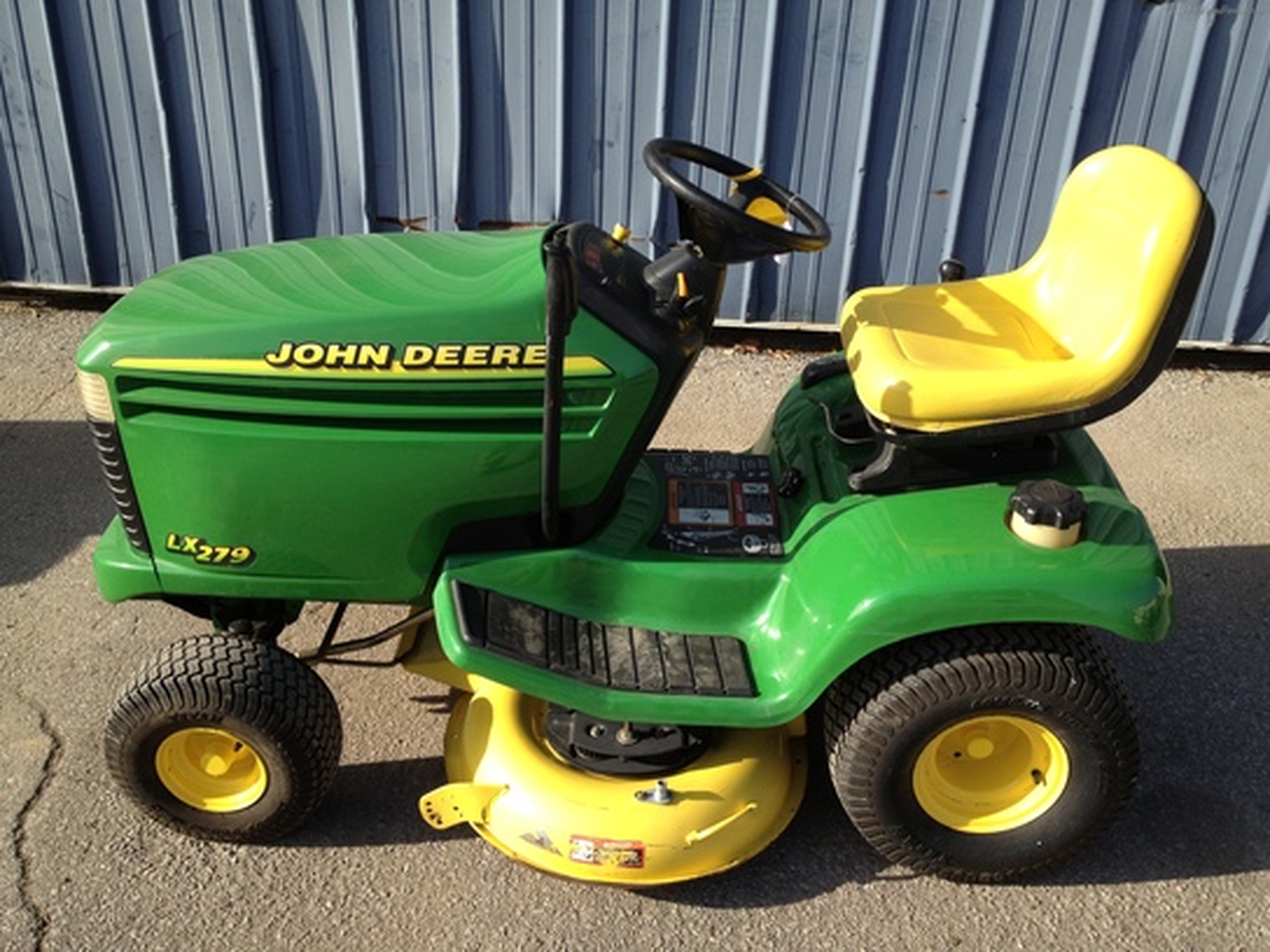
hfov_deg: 52.6
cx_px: 635
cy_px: 476
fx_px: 1284
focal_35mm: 35
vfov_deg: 40.7
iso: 50
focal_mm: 4.28
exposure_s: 1/778
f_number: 2.4
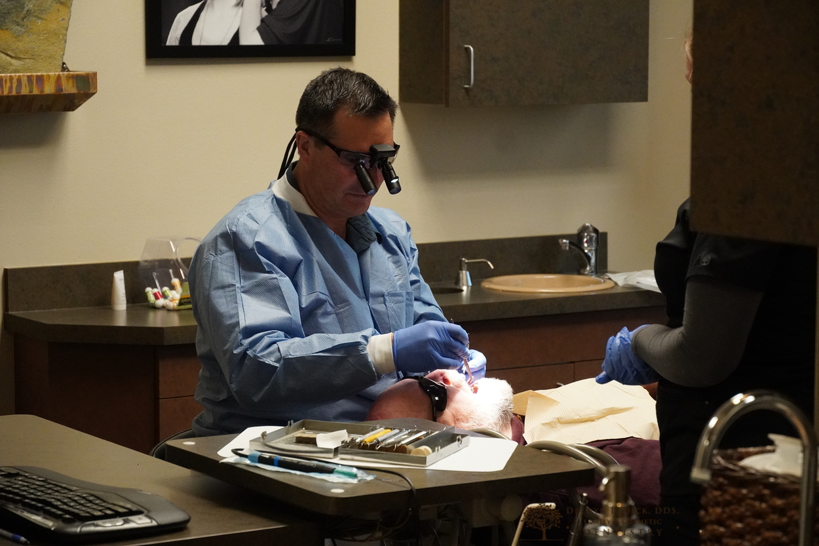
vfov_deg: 13.2
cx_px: 410
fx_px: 2354
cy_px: 273
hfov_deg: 19.7
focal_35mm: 104
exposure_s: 1/160
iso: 5000
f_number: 5.6
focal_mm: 69
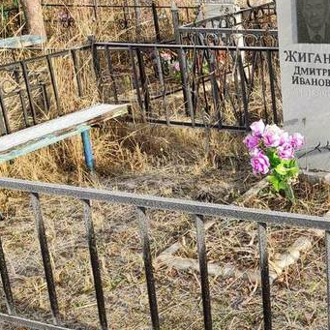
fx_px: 744
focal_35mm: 69
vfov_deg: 24.9
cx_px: 329
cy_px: 205
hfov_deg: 23.9
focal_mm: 4.77
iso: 112
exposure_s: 1/784
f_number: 1.75
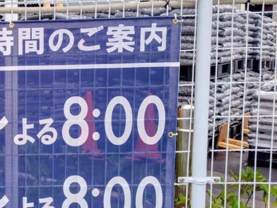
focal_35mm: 60
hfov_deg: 27.5
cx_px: -71
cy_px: 106
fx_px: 480
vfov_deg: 24.4
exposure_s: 1/1017
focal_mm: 5.6
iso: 50
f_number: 1.9
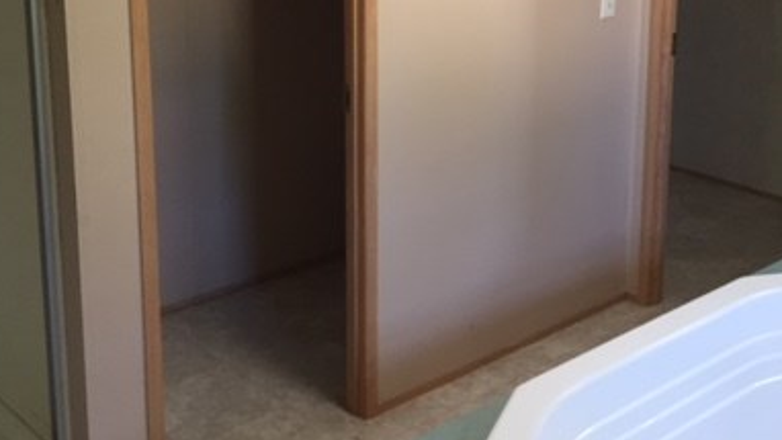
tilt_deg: -12.9
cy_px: 49
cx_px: 477
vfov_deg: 22.1
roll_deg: -1.5
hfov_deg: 39.0
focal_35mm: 53
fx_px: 1099
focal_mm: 4.15
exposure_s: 1/30
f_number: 2.2
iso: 100
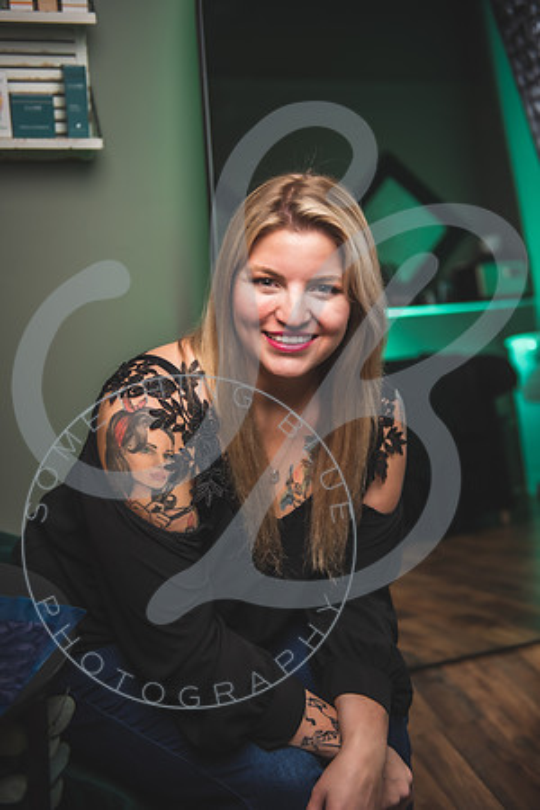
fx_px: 945
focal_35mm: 42
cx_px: 270
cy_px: 405
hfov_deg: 31.9
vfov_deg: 46.4
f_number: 2.8
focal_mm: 42
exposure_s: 1/200
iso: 200
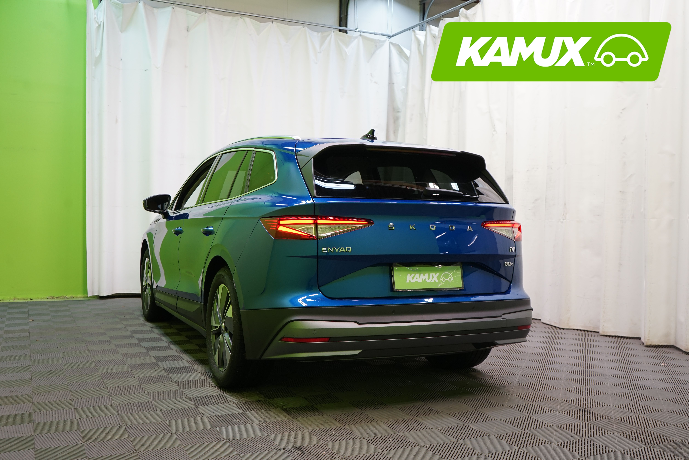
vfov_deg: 38.9
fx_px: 651
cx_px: 344
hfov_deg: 55.8
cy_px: 230
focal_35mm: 34
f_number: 5.6
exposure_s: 1/50
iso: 640
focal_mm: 34
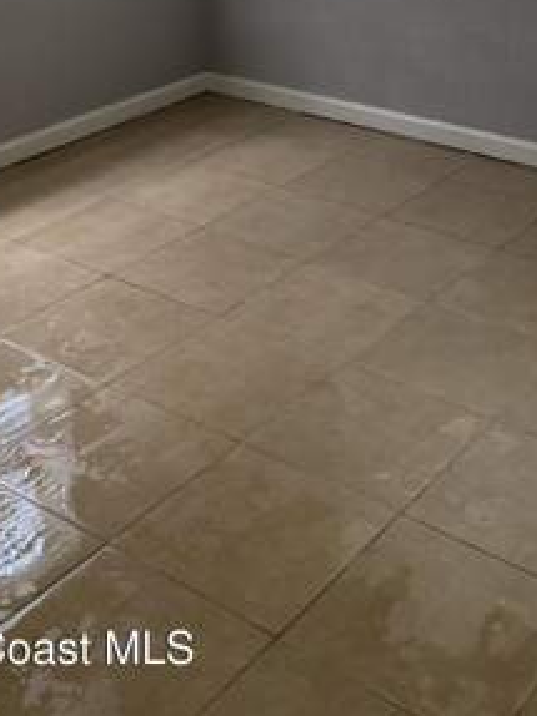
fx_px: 1201
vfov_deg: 29.8
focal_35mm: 58
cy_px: -77
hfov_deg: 25.2
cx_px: 285
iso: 125
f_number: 1.6
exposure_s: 1/120
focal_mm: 5.96
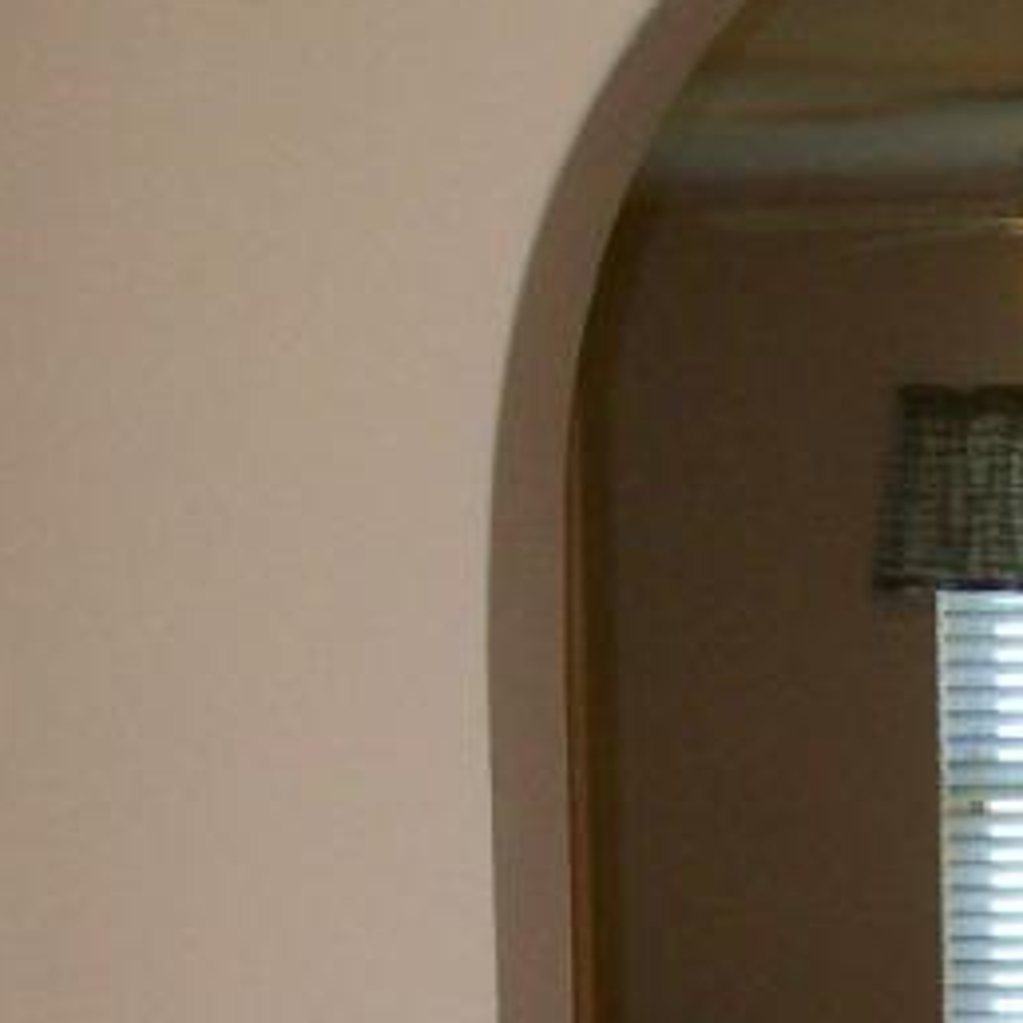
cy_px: 1626
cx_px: 1443
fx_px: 5283
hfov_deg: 10.7
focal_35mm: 158
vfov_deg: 10.6
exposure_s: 1/73.1
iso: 140
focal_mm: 7.6
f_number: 3
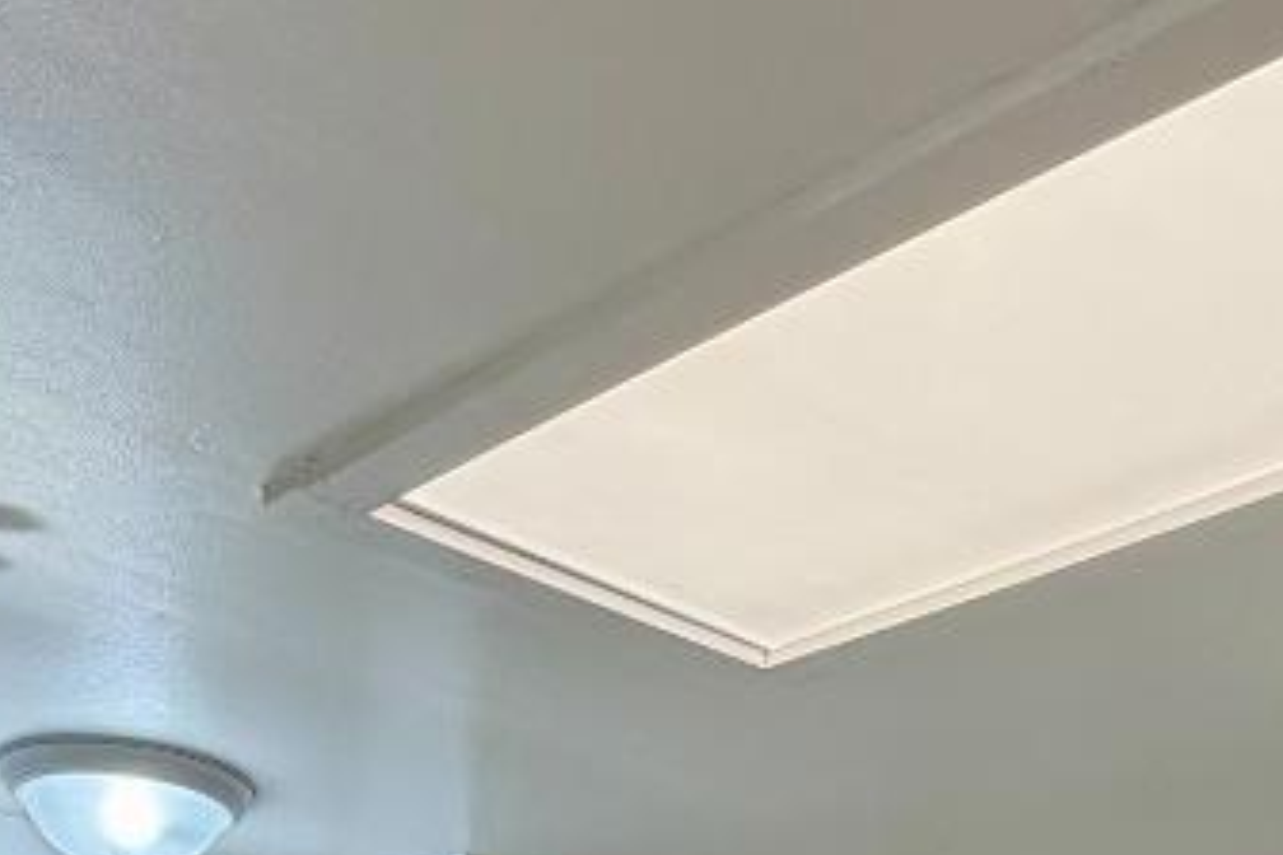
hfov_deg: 30.4
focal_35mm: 65
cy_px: 1533
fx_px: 2316
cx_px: 981
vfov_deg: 17.2
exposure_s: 1/120
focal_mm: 2.22
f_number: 2.2
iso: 100
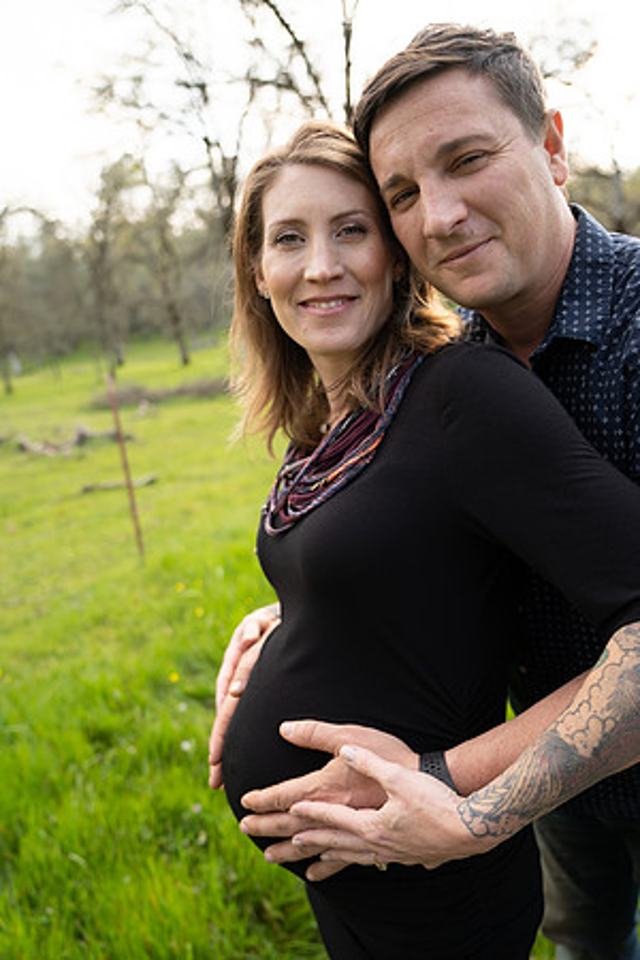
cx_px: 320
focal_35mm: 24
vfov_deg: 73.7
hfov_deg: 53.1
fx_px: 640
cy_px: 480
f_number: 2.8
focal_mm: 24
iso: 200
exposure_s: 1/250
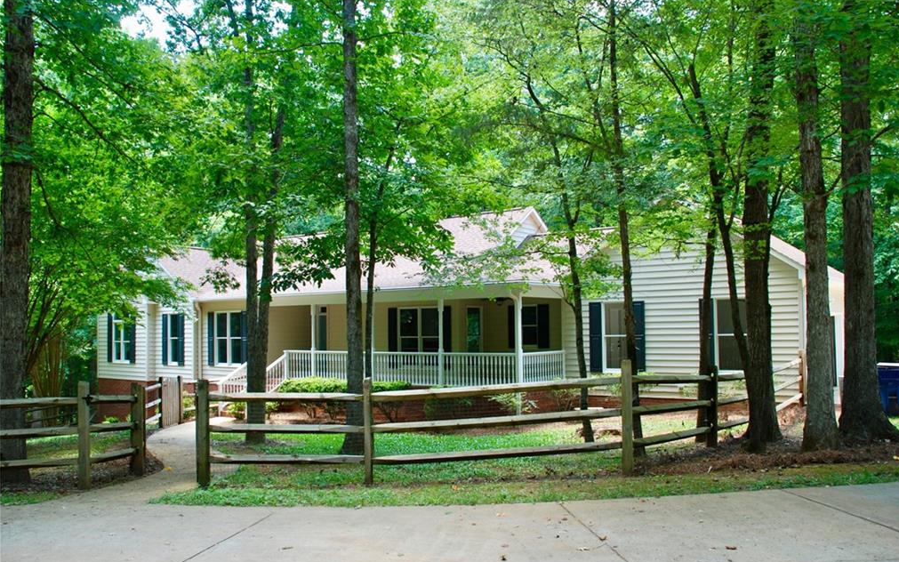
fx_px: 760
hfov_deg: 61.2
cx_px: 454
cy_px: 288
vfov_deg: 40.6
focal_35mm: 31
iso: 200
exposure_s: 1/60
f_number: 3.8
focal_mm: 20
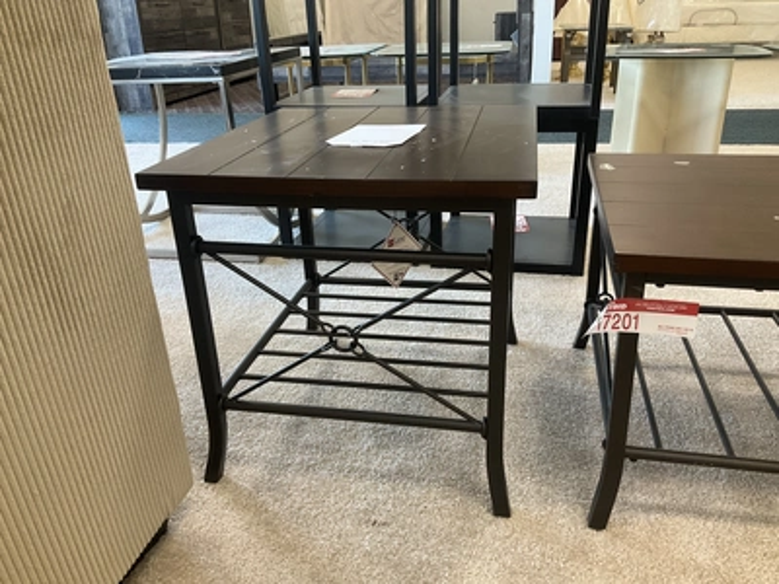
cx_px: 390
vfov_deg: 48.2
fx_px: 653
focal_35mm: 29
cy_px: 292
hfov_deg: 61.7
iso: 125
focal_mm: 3
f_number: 1.8
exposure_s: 1/60
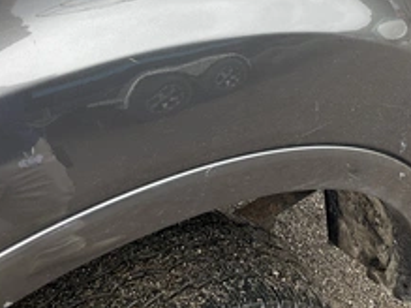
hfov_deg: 35.2
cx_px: 317
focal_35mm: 53
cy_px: 47
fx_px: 629
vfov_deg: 26.8
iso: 16
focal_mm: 3
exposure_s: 1/122
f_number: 1.8
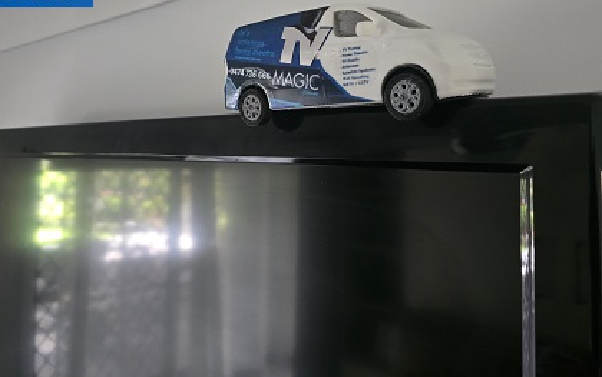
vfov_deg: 42.4
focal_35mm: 29
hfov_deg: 64.6
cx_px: 300
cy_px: 115
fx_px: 476
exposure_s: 1/50
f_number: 1.7
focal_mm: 6.3
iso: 1250
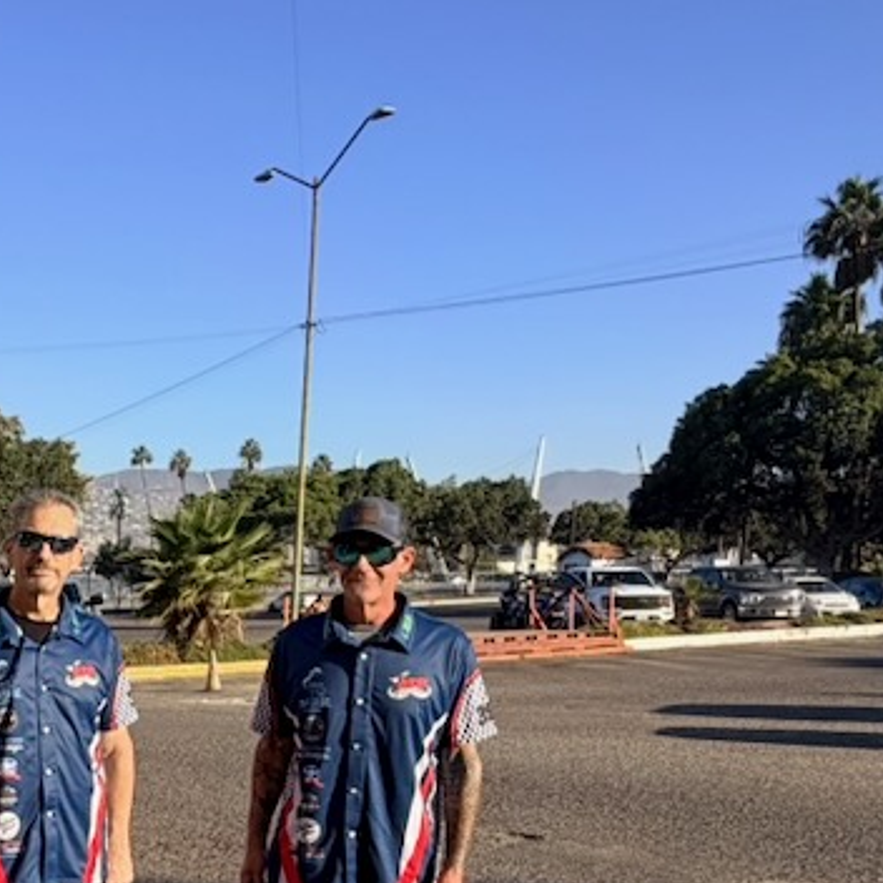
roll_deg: +0.5
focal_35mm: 45
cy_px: 778
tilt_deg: -10.5
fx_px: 1299
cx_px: 43
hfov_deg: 34.8
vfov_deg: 35.6
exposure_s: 1/770
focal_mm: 2.22
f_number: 2.2
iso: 32
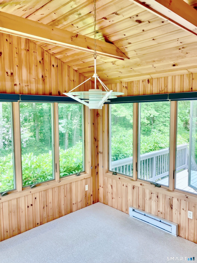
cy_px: 132
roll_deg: +0.2
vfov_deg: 63.4
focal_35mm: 28
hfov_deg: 49.7
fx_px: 212
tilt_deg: -3.6
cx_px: 98
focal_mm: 3.99
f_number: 1.8
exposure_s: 1/120
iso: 50
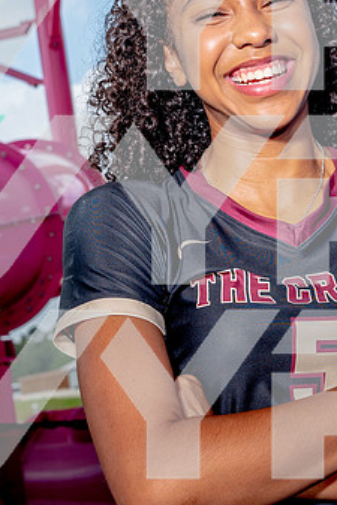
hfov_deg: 14.6
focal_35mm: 93
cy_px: 191
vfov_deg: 21.9
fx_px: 1304
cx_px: 284
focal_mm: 49
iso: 100
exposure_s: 1/125
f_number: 8
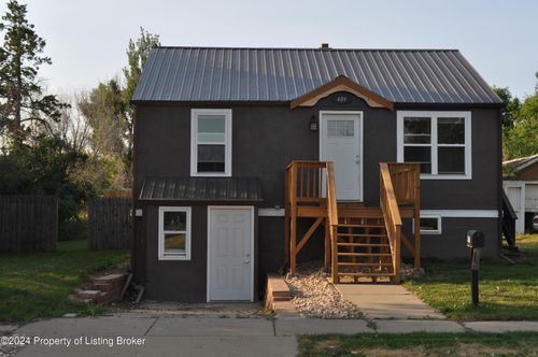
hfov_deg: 35.1
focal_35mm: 57
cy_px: 178
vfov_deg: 23.7
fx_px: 851
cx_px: 269
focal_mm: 38
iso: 200
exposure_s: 1/200
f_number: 9
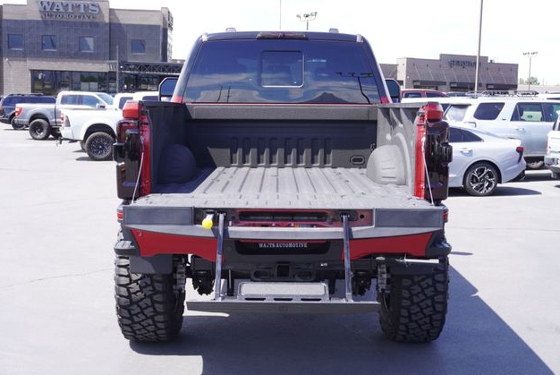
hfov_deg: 41.5
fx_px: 740
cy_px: 191
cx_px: 282
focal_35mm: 48
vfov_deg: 28.4
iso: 100
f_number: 6.3
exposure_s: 1/100
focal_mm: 31
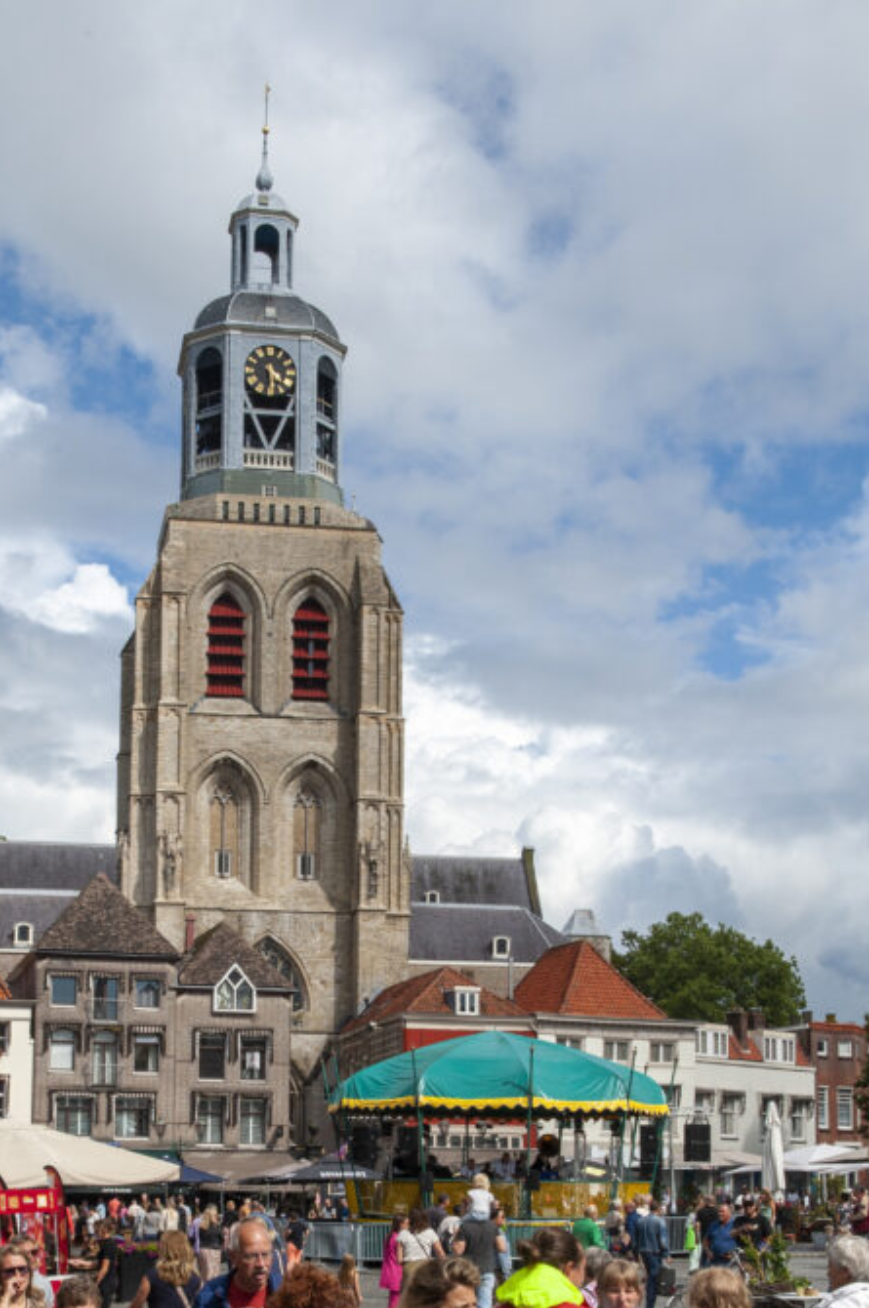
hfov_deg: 25.8
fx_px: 1888
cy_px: 984
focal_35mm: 52
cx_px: 302
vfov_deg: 37.3
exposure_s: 1/500
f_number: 14
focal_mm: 34
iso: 400
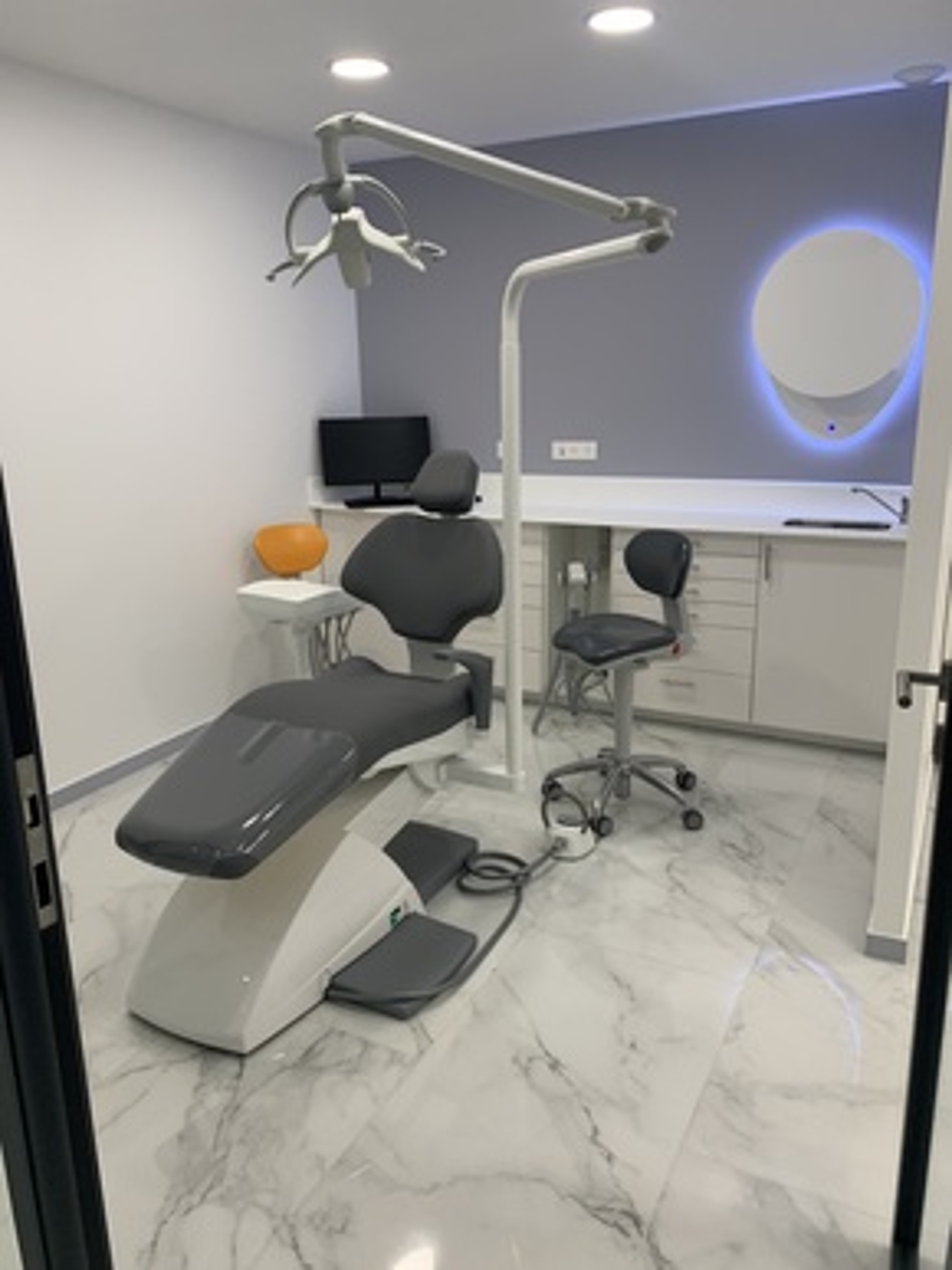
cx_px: 476
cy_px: 635
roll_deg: +1.2
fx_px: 954
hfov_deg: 53.0
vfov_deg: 67.3
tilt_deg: -14.8
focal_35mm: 26
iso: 64
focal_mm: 4.25
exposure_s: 1/121
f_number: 1.8
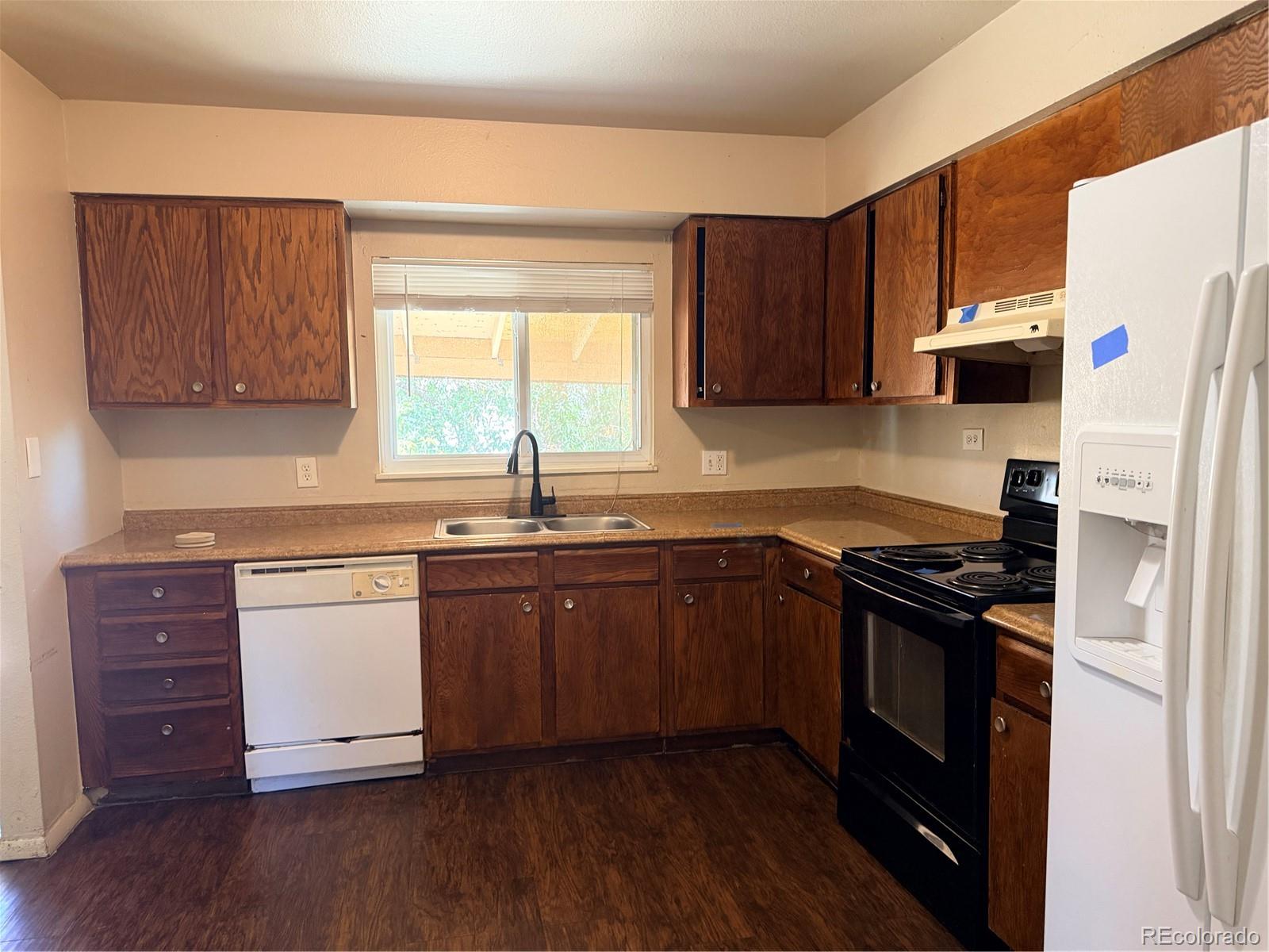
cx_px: 634
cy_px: 476
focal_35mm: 24
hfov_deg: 71.6
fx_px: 880
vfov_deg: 56.8
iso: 320
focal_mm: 6.76
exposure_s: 1/60
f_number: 1.78
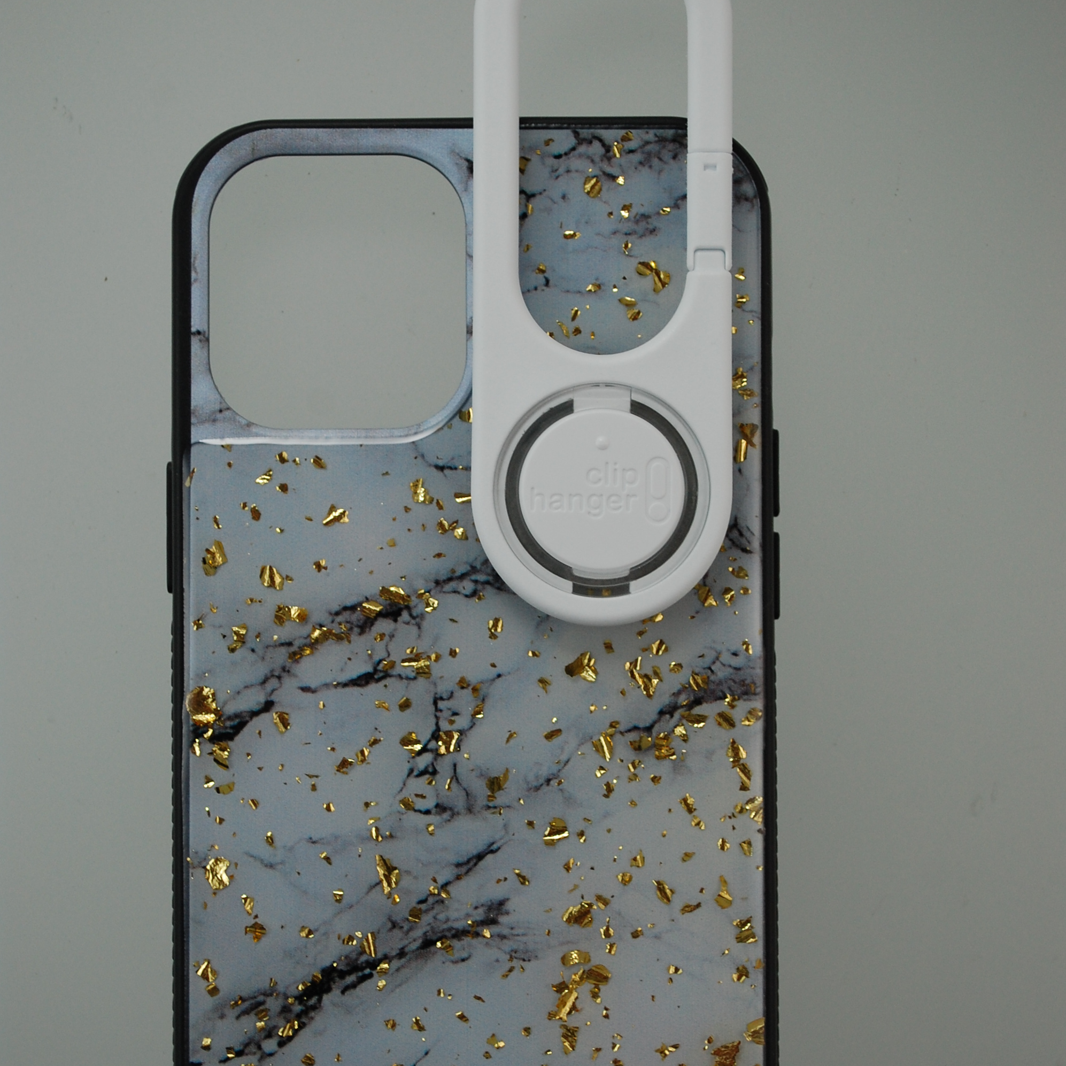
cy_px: 619
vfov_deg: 23.6
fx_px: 2543
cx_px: 534
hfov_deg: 23.7
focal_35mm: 73
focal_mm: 38
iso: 400
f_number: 5.3
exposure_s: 1/125
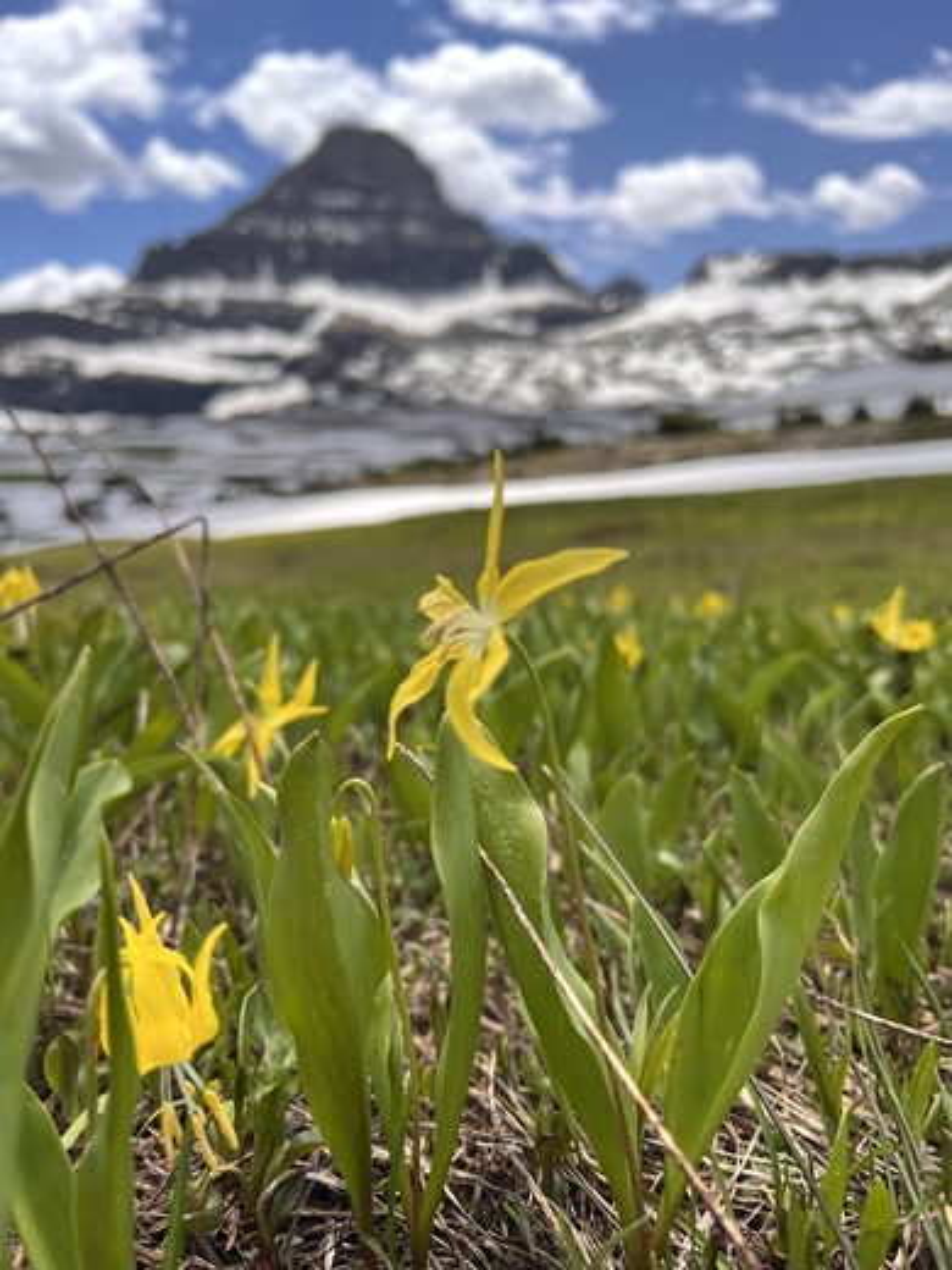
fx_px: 953
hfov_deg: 53.1
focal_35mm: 26
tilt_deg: -11.4
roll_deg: +1.4
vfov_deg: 67.3
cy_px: 635
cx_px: 476
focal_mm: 5.7
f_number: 1.5
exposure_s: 1/1575
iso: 50
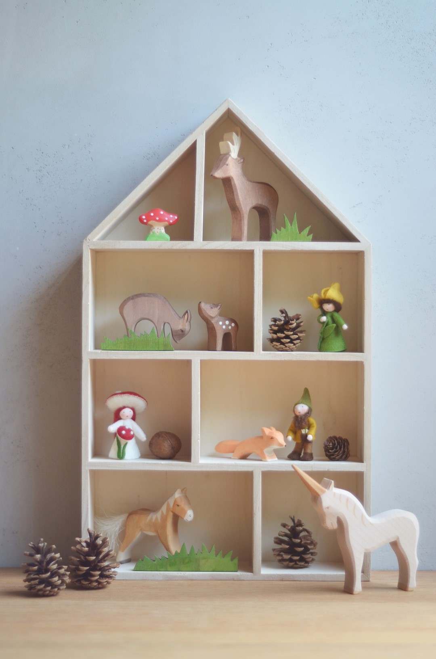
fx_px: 1369
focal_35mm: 75
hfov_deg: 18.1
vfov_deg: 27.0
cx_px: 218
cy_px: 330
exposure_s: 1/100
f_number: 1.8
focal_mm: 50
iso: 250
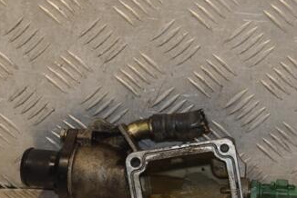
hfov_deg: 12.8
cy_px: 130
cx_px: 165
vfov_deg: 8.6
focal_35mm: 160
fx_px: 1321
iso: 800
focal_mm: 58
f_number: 6.3
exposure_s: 1/200
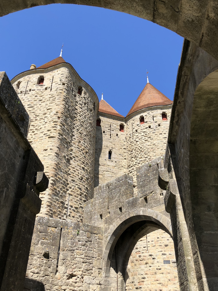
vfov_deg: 59.9
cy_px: 139
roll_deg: -0.9
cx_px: 102
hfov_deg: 46.8
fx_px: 252
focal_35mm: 30
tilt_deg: +35.6
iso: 20
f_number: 1.8
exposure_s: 1/1171
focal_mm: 4
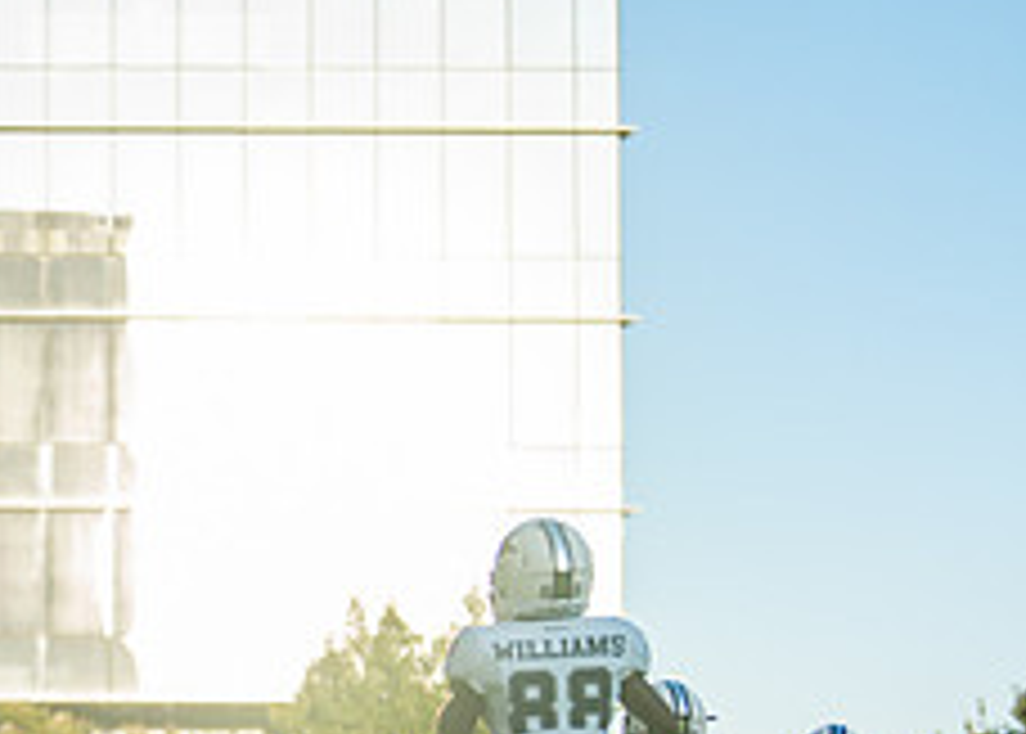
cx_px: -117
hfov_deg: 14.4
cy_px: 761
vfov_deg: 10.5
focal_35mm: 136
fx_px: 3964
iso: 125
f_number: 1.2
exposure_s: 1/3200
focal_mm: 50
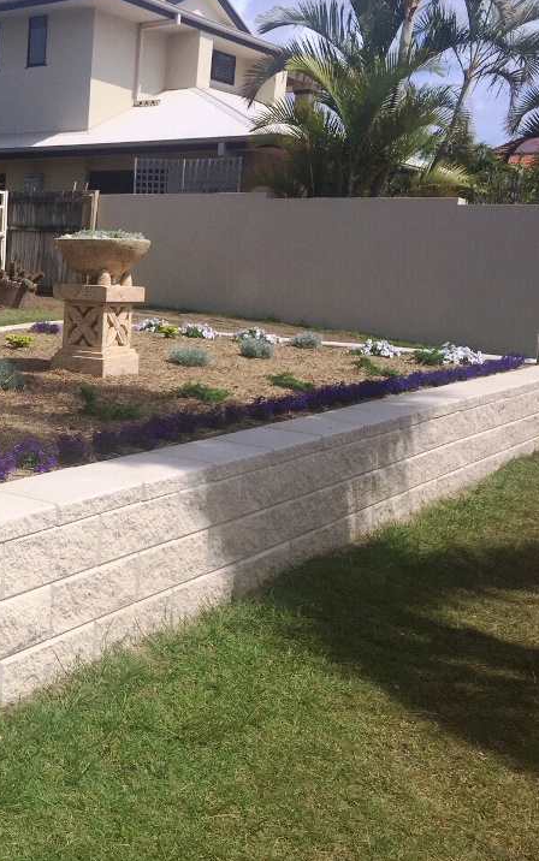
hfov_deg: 28.3
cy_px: 432
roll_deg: -3.3
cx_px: -22
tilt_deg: -10.1
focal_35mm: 42
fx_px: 986
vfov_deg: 47.2
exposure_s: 1/3597
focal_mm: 4.15
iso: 32
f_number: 2.2
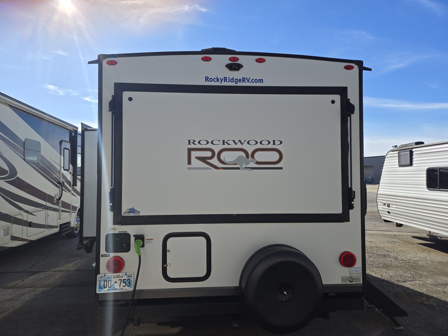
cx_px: 224
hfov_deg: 73.9
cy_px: 168
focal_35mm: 23
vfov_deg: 58.9
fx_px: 298
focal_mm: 5.4
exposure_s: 1/1606
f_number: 1.8
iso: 25
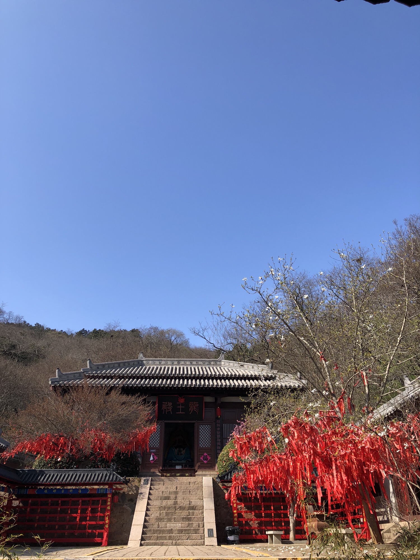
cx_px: 210
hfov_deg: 49.7
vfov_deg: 63.4
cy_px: 280
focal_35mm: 28
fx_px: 453
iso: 20
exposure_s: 1/1621
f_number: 1.8
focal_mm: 4
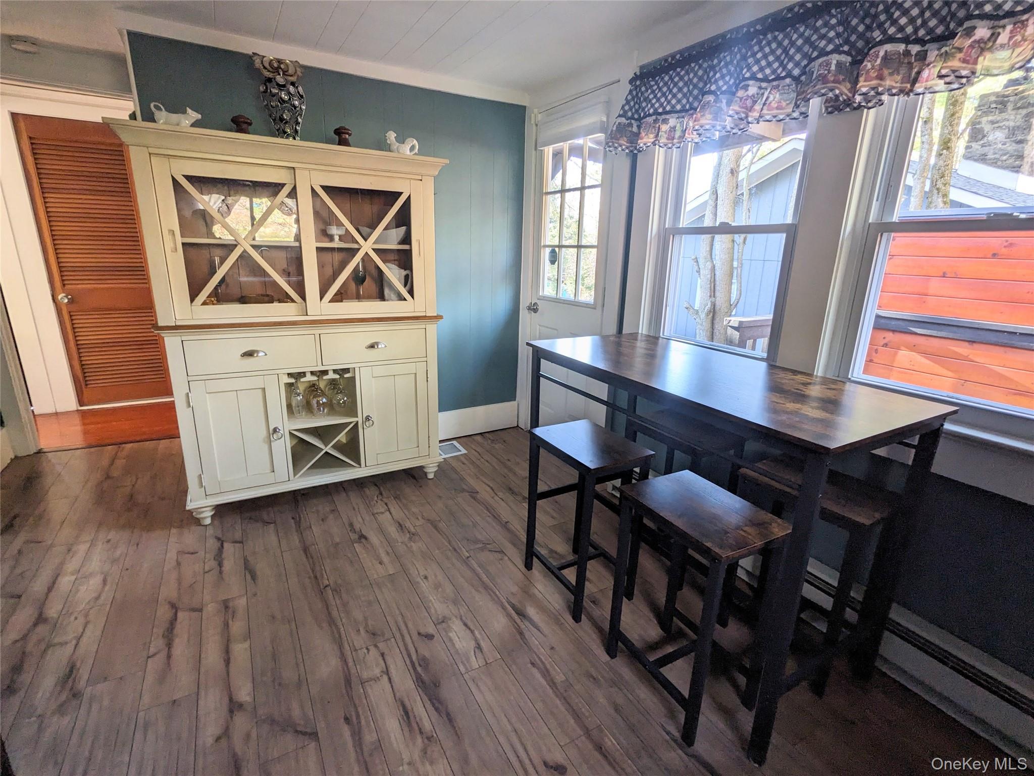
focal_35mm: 16
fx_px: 478
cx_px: 517
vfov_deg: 78.1
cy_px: 388
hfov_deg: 94.5
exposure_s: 1/23.8
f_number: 2.2
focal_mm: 2.22
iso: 64
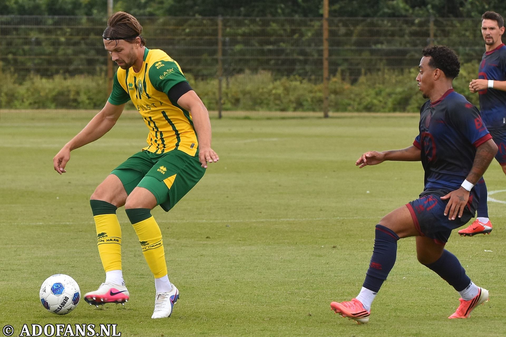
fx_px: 2319
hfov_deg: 12.5
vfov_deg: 8.3
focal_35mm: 165
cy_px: 168
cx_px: 253
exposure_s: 1/1000
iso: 280
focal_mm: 110
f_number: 4
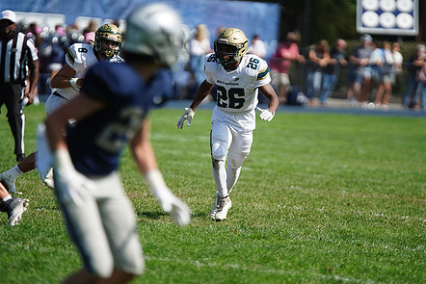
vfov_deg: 3.5
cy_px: 116
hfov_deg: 5.2
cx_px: 226
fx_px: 4664
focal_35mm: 394
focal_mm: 300
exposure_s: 1/5000
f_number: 2.8
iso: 400
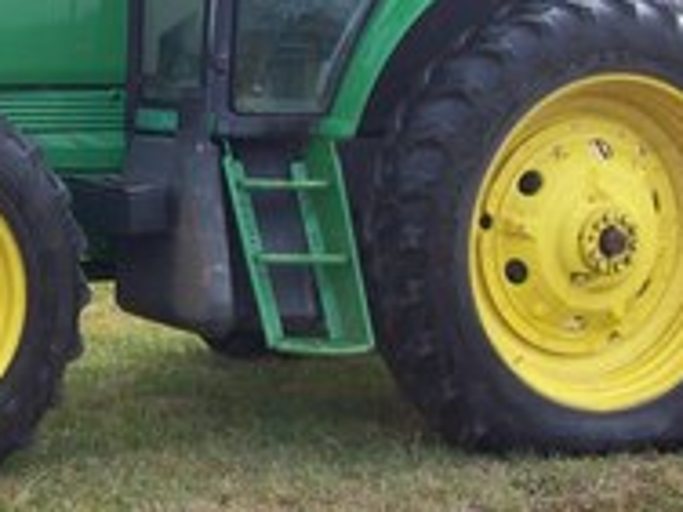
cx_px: 134
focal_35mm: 104
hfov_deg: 18.7
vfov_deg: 14.1
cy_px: 98
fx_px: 2052
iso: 80
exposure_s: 1/167
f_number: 2.7
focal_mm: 6
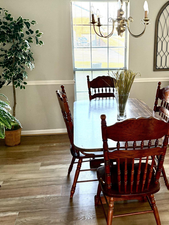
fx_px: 234
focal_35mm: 36
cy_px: 105
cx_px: 105
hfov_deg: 39.4
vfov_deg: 51.3
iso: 200
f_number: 1.6
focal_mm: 5.96
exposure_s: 1/60
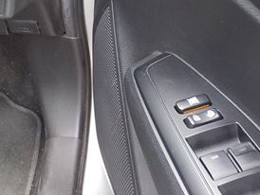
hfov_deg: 27.4
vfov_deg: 20.7
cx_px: 68
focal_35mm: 70
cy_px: 28
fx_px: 526
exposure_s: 1/30
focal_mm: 4.1
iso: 140
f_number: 3.3
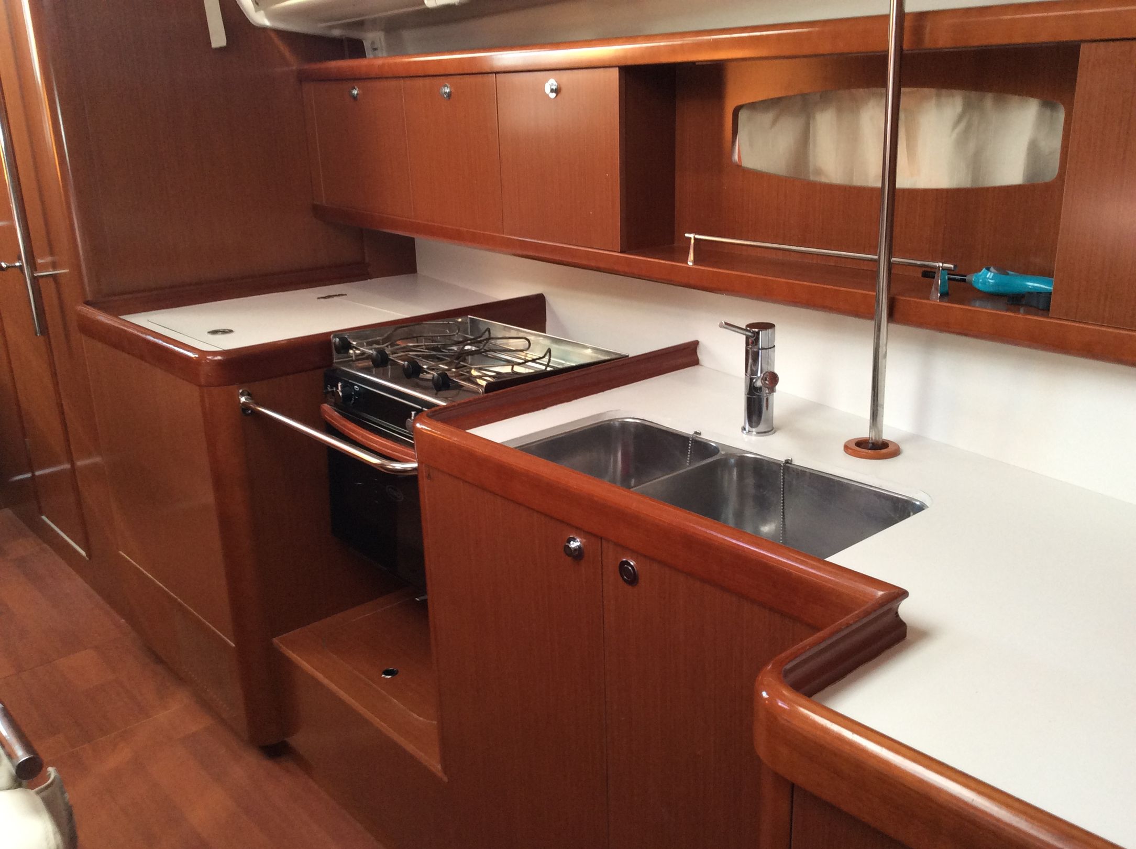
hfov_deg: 56.9
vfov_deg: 44.1
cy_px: 424
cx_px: 568
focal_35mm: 32
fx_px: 1049
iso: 64
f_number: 2.4
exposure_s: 1/25
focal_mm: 3.3
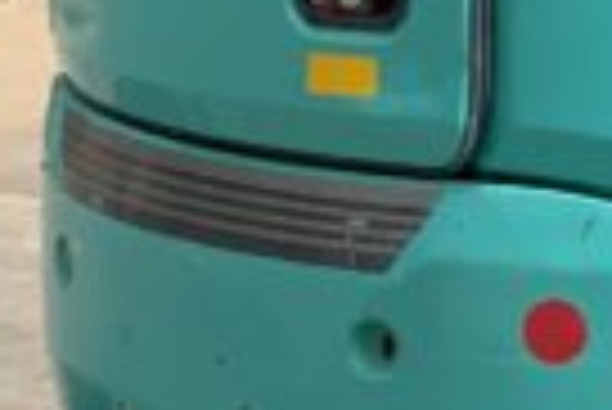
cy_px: -104
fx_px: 3863
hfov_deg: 8.7
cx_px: 1076
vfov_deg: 6.0
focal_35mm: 227
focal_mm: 3
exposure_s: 1/1626
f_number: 1.8
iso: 16
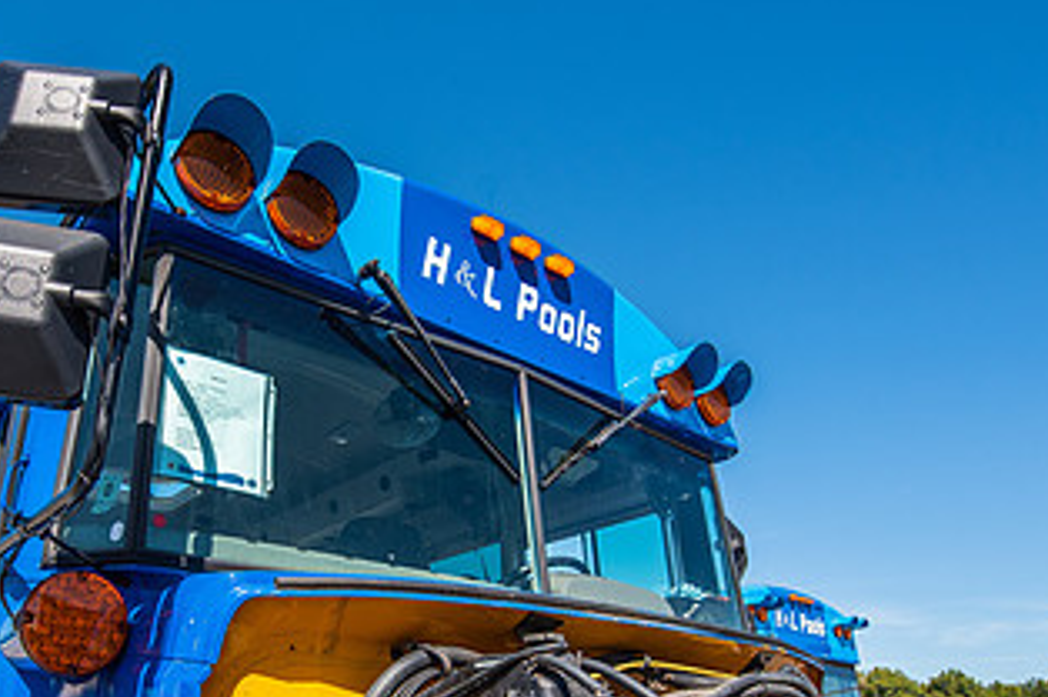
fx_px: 786
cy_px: 497
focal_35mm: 27
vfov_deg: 46.6
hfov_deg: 66.0
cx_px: 368
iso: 160
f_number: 6.3
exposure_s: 1/500
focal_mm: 14
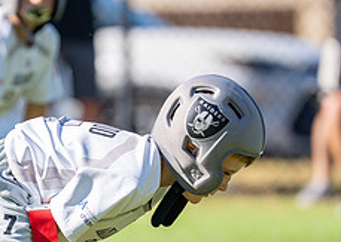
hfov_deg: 3.0
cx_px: 40
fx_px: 6462
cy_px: 170
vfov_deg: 2.2
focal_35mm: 668
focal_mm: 200
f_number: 2.8
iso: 250
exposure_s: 1/3200
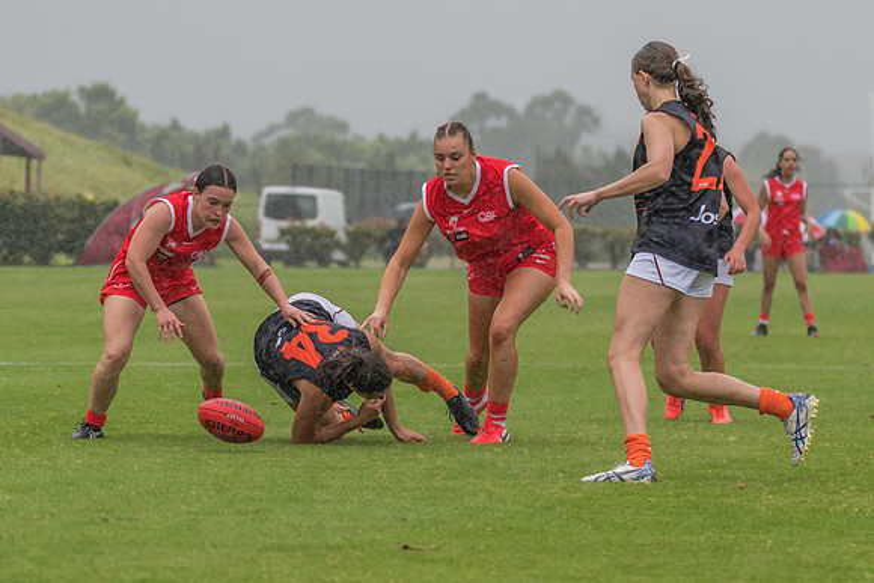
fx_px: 6422
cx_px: 401
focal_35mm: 264
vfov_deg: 5.2
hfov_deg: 7.8
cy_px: 293
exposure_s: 1/1600
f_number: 5
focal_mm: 150
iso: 640
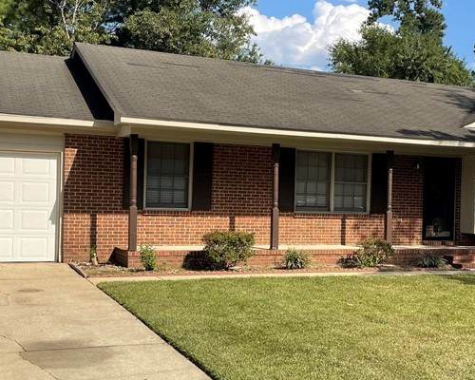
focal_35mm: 52
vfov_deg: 29.1
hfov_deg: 35.7
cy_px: 214
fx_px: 731
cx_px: 312
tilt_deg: -1.6
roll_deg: -1.0
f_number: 1.6
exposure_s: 1/2747
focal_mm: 4.2
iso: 32
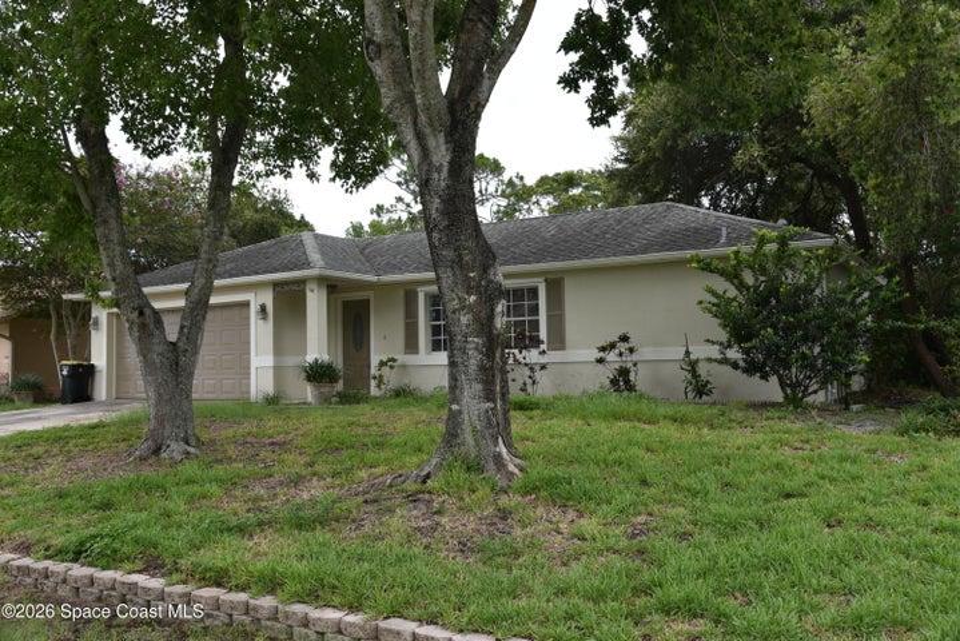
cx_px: 480
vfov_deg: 42.4
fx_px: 827
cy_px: 320
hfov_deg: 60.3
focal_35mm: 31
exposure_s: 1/160
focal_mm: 31
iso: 100
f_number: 6.3
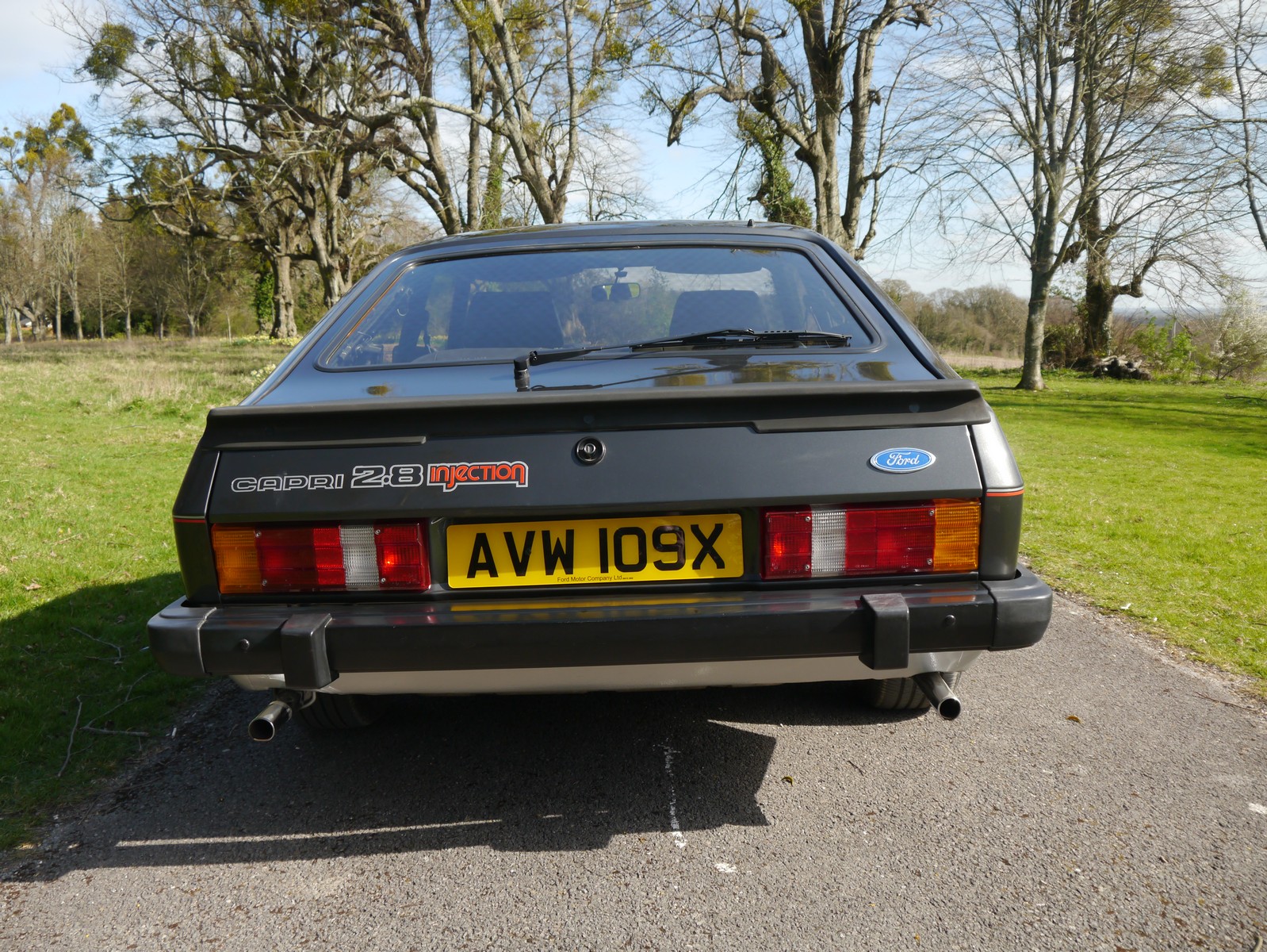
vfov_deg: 44.2
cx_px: 634
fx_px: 1172
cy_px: 476
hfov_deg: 56.8
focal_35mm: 32
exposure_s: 1/160
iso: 160
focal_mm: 16
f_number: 5
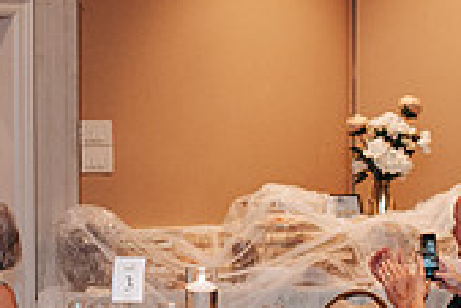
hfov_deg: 9.9
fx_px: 2627
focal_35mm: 205
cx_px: -77
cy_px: 303
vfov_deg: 6.7
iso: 1000
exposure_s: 1/160
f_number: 2.8
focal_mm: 35
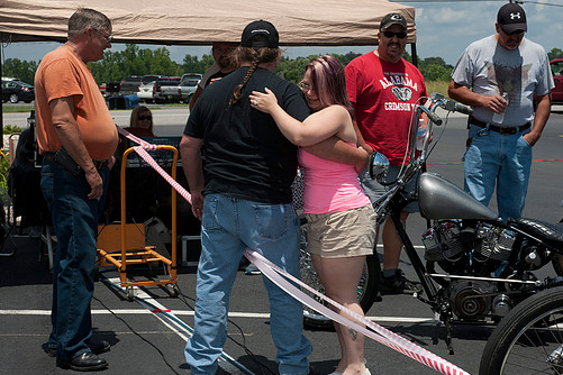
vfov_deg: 16.9
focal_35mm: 81
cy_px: 165
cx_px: 298
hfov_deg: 25.1
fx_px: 1267
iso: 200
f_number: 11
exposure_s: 1/500
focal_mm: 70
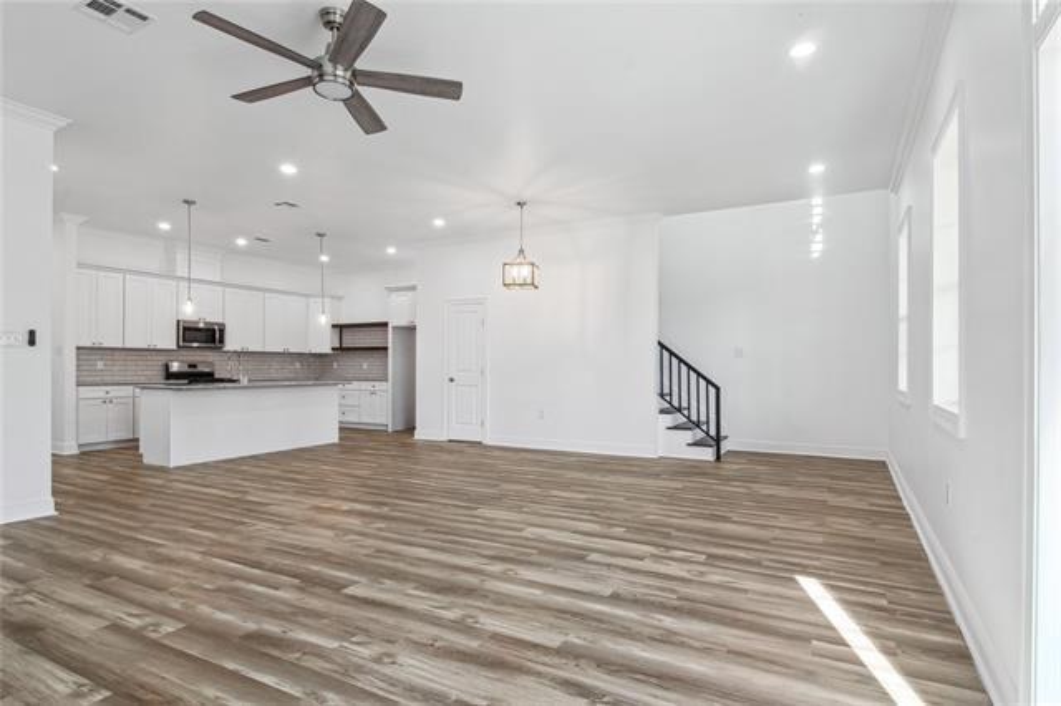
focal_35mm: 18
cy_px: 353
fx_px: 530
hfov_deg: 90.0
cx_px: 530
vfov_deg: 67.3
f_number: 11
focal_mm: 12
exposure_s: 1/2.5
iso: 200
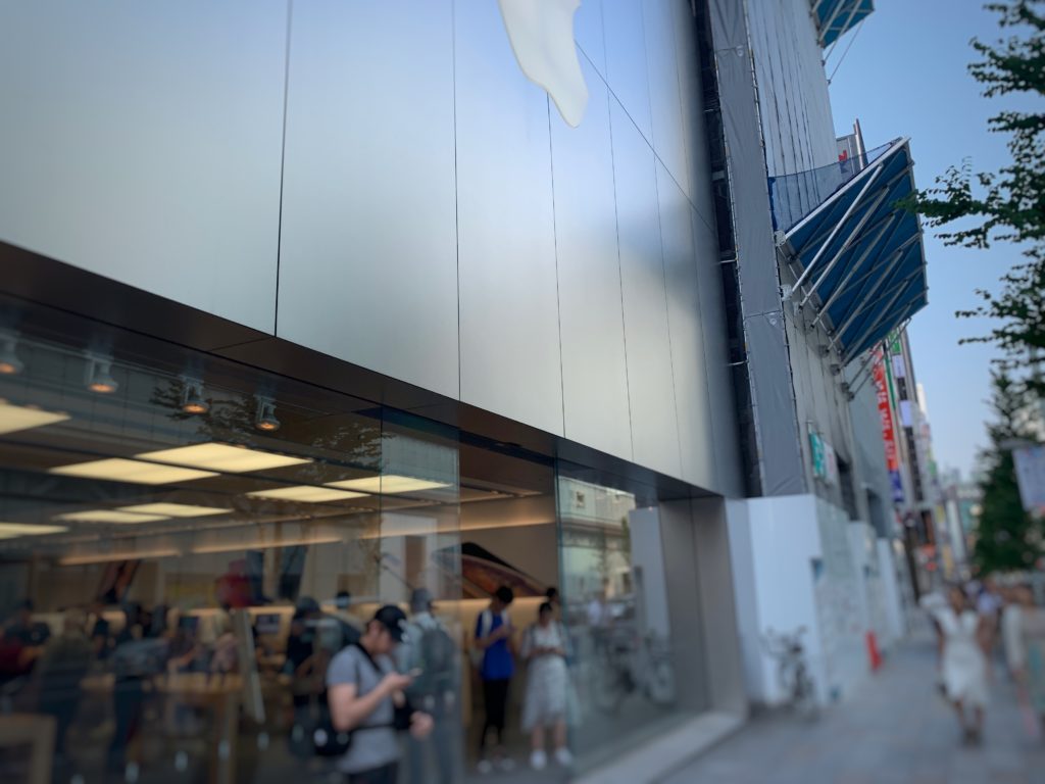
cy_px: 392
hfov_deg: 67.3
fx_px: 785
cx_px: 522
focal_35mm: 26
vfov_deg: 53.1
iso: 25
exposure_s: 1/531
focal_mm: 4.25
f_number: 1.8
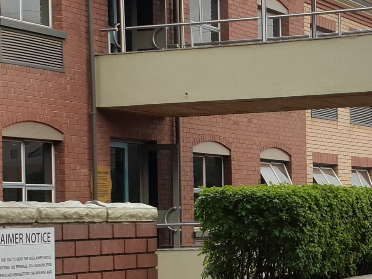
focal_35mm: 117
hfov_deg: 16.7
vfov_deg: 12.6
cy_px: 188
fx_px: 1257
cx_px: 304
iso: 50
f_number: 2.4
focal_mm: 4.3
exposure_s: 1/1109
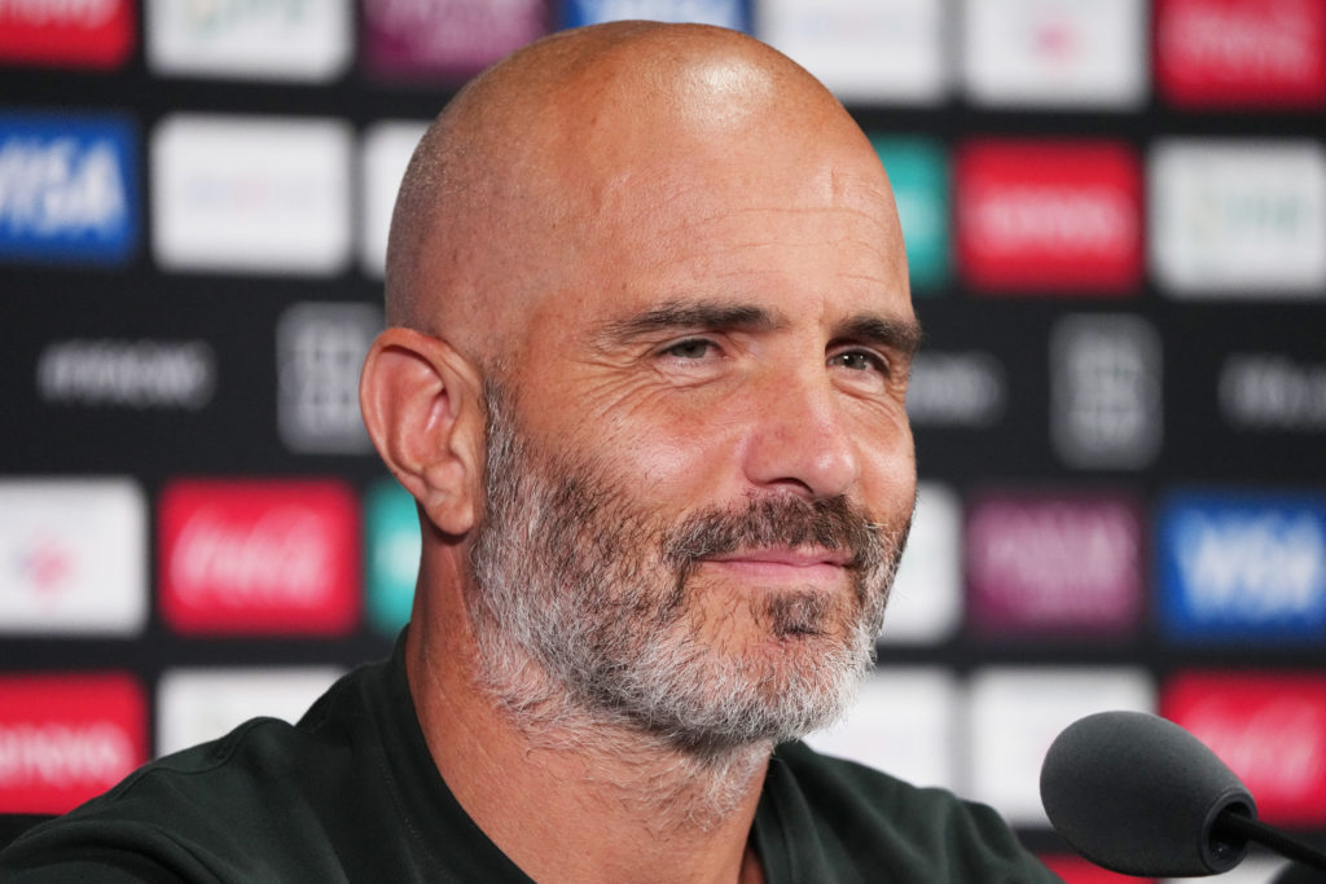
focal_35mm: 600
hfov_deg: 3.4
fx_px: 22102
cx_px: 663
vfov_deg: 2.3
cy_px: 442
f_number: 6.3
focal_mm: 600
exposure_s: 1/800
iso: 4000
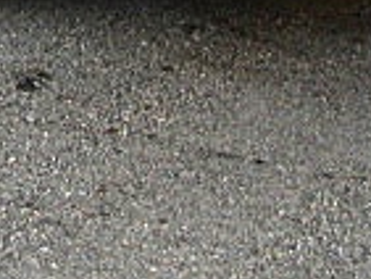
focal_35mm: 163
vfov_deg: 8.6
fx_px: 1748
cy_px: -287
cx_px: -63
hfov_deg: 11.9
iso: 200
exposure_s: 1/125
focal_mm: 6.3
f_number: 2.8
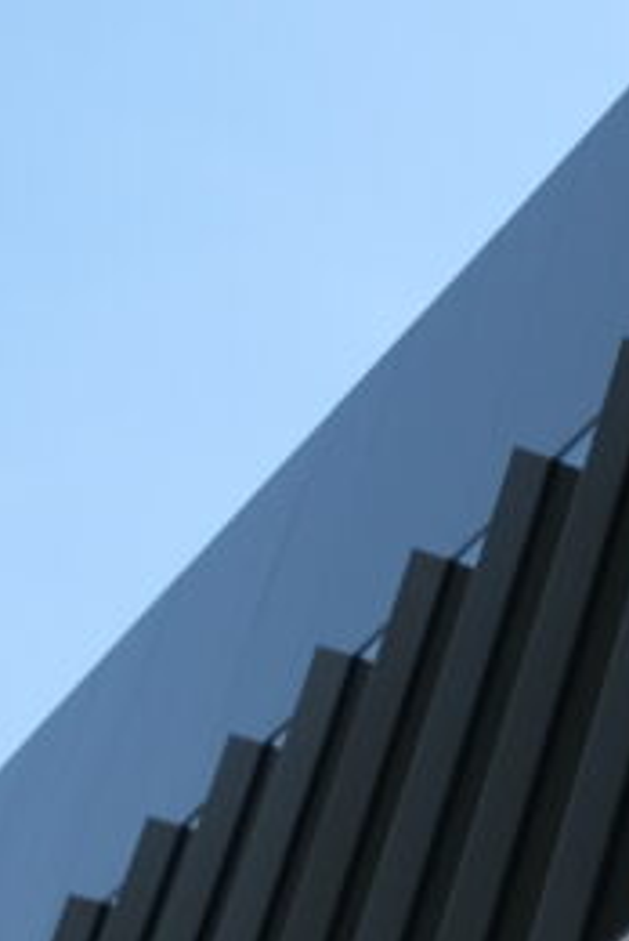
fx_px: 4156
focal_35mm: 159
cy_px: -152
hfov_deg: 7.0
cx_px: 2353
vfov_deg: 12.6
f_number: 3.5
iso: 160
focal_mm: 15
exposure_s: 1/1100
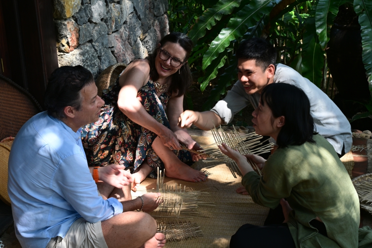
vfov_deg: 20.6
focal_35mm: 66
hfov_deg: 30.5
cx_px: 186
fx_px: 682
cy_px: 124
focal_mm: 44
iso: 400
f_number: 8
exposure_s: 1/80
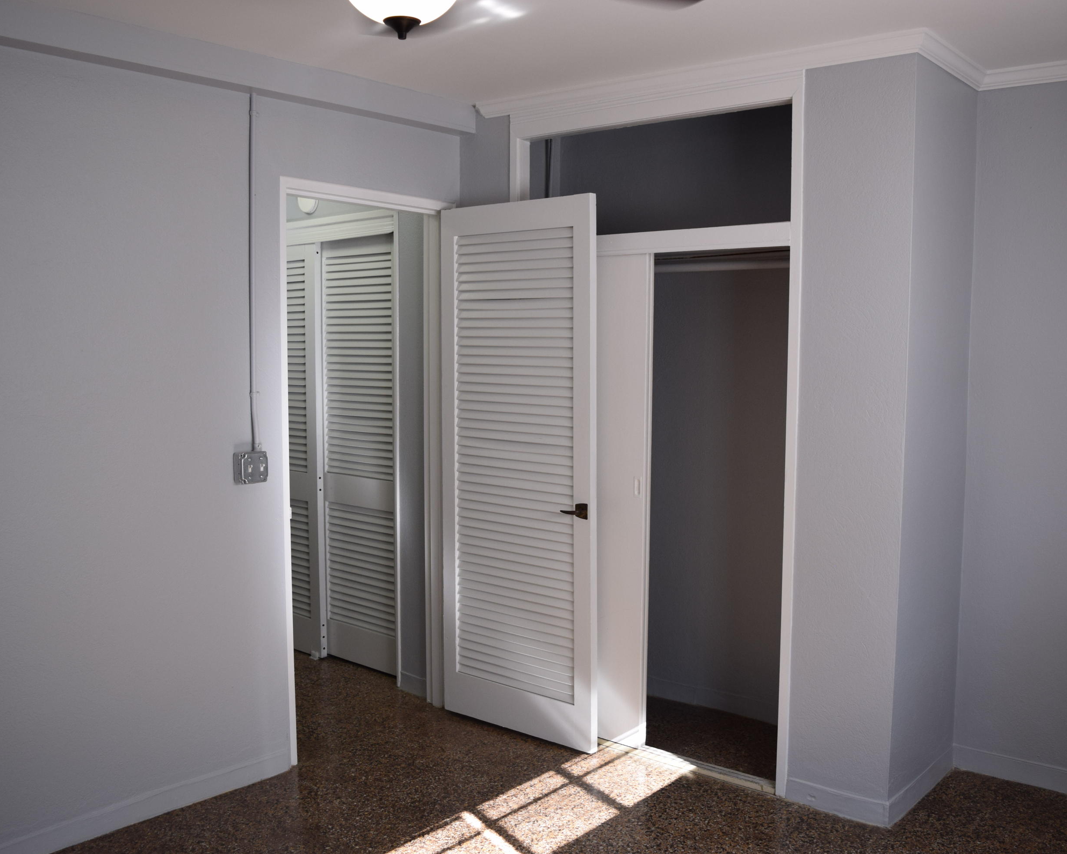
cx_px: 572
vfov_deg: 47.1
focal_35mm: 31
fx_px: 979
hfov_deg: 57.1
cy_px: 424
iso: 400
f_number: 5
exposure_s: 1/100
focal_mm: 18
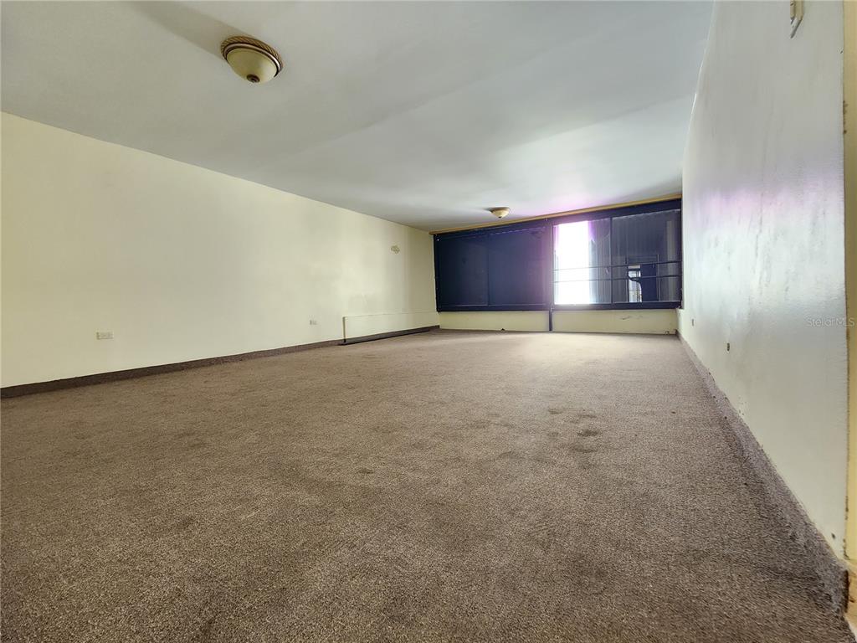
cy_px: 322
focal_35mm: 13
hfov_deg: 106.2
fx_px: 322
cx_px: 428
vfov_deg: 89.9
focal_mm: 2.2
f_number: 2.2
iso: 250
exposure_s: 1/60
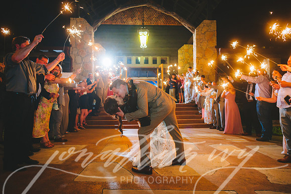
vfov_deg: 51.6
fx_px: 200
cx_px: 148
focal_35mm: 25
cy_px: 97
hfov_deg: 72.0
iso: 2500
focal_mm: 24
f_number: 2.8
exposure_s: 1/50
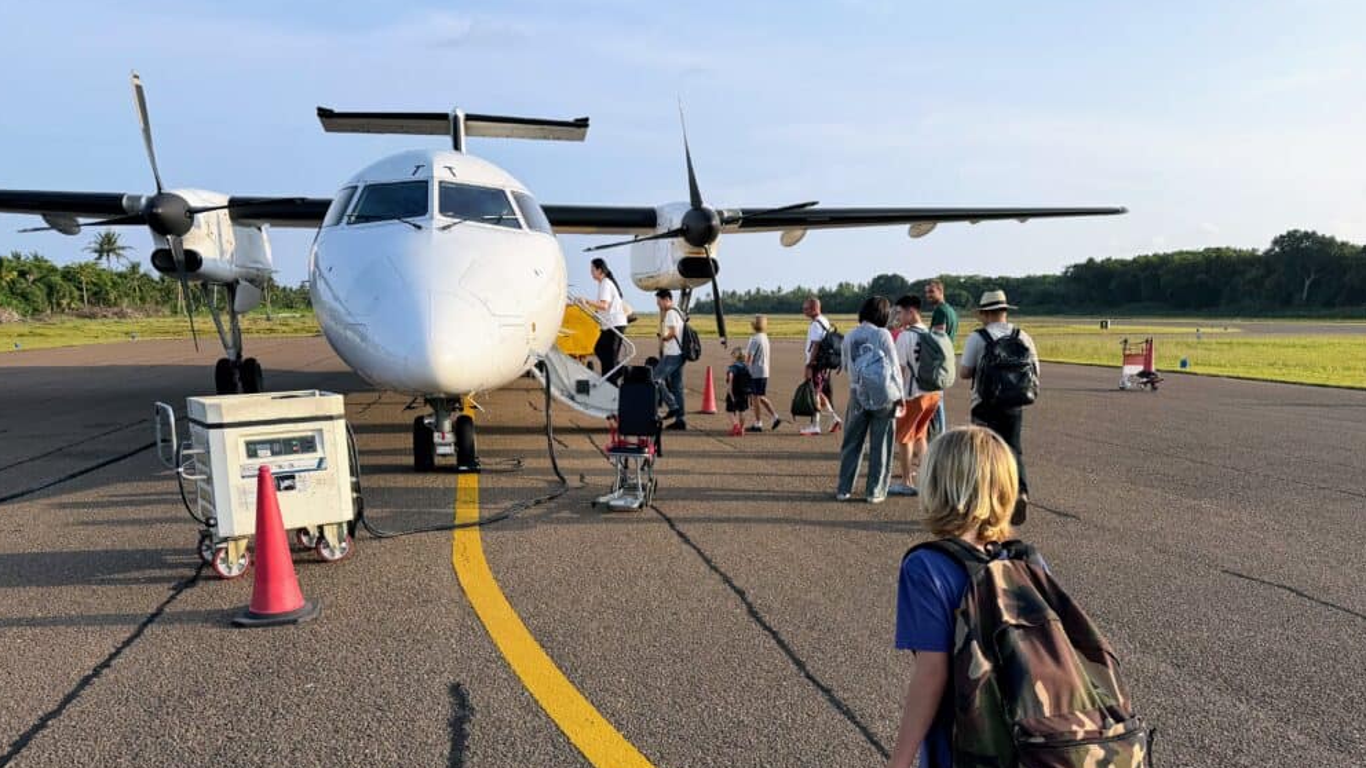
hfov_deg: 69.9
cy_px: 498
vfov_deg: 42.4
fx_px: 978
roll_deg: +2.5
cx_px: 690
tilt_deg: -9.7
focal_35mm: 27
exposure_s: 1/2907
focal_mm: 6.76
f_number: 1.78
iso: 80
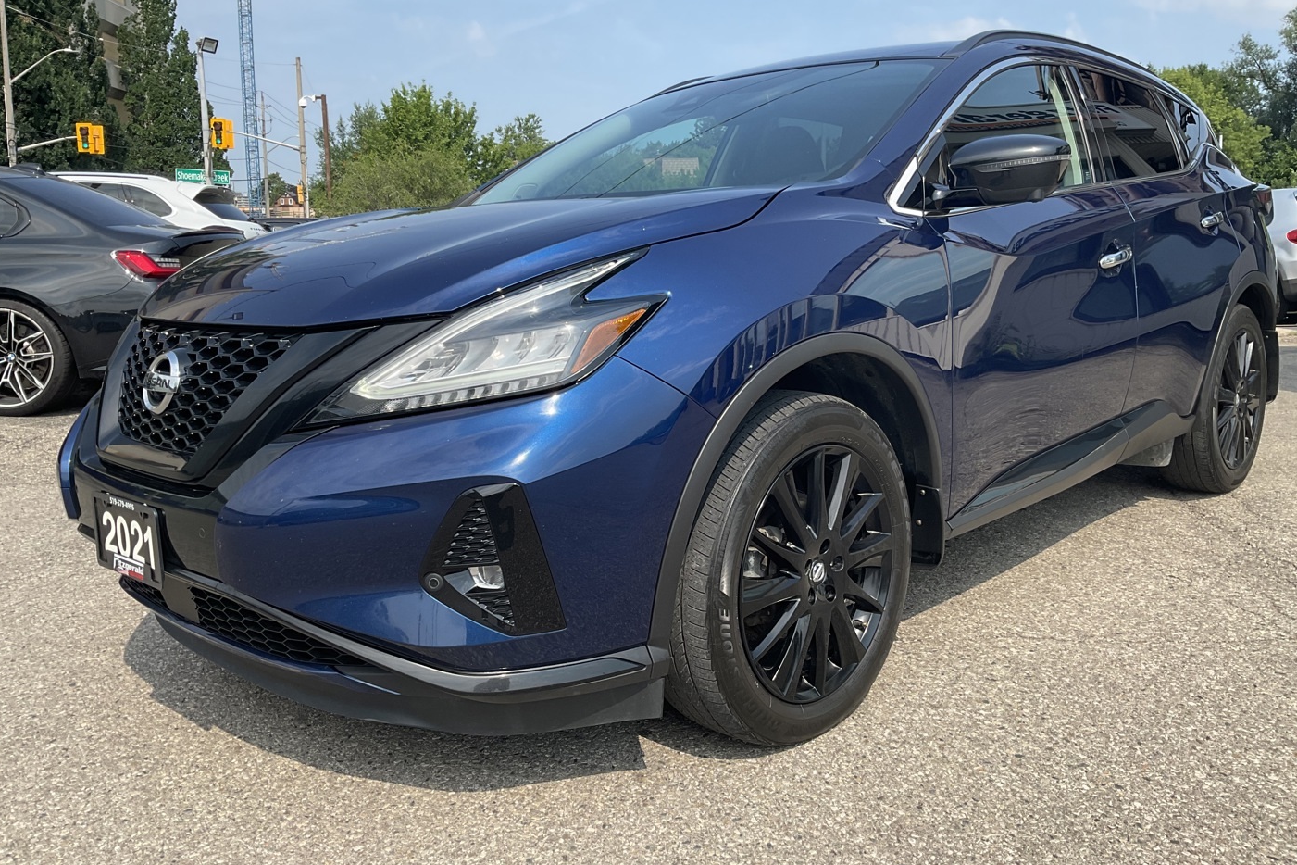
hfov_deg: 60.3
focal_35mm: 31
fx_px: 1117
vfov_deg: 42.3
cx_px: 654
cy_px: 424
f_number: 1.8
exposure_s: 1/1377
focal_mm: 3
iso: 16
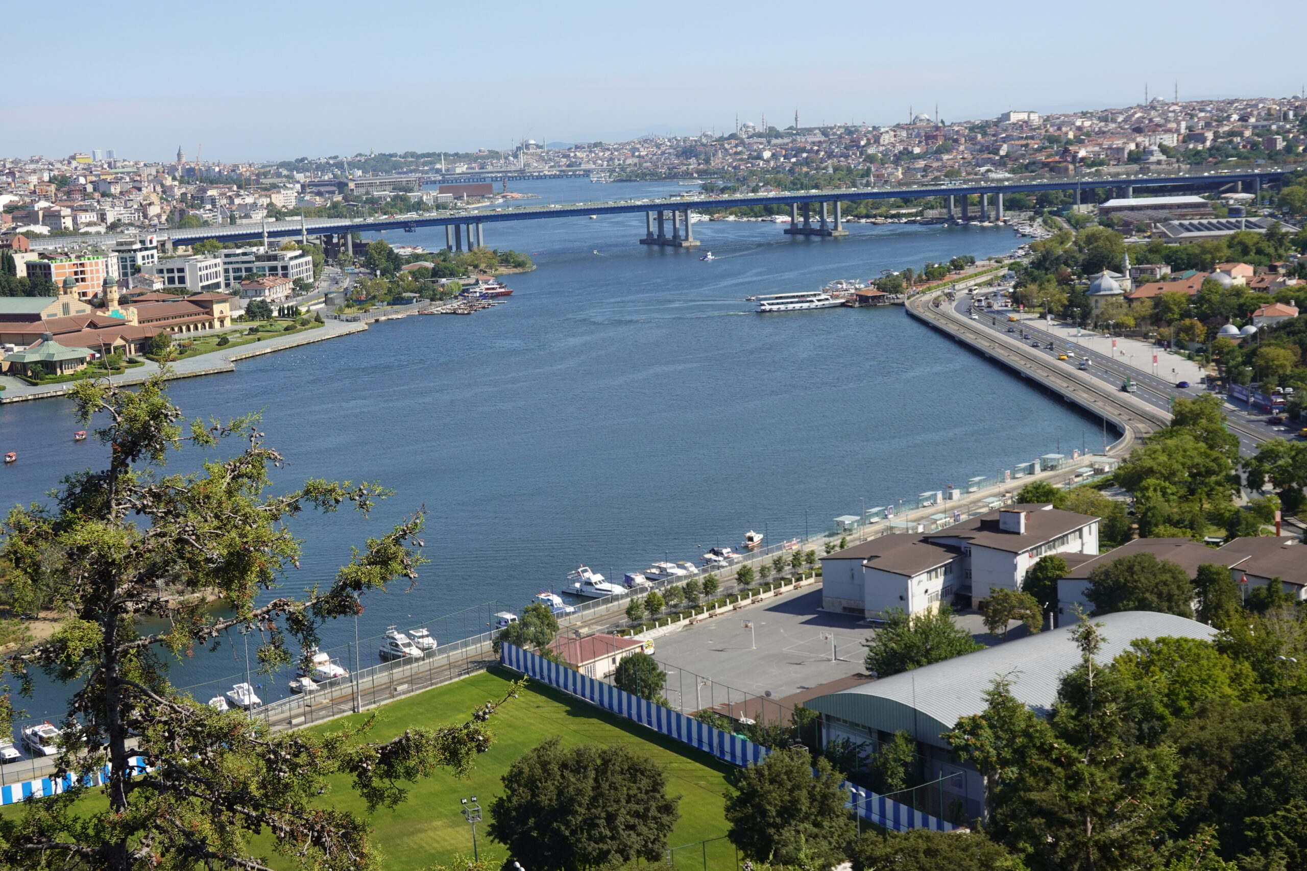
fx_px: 1960
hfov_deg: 36.9
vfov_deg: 25.1
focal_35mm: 54
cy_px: 436
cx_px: 654
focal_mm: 19.84
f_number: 5.6
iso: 100
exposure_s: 1/320
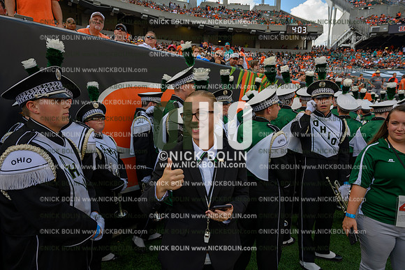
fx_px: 270
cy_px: 135
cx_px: 202
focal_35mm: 24
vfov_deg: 53.2
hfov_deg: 73.7
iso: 80
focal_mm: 24
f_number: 7.1
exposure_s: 1/100
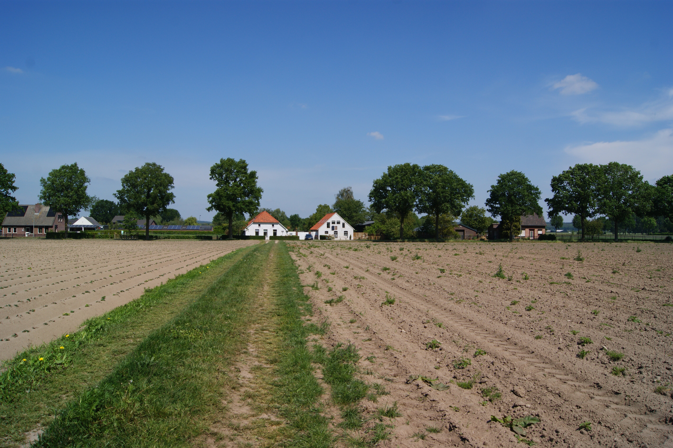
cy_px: 224
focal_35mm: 27
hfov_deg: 67.4
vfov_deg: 47.9
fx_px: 504
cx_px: 336
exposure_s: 1/320
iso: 100
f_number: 10
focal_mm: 18
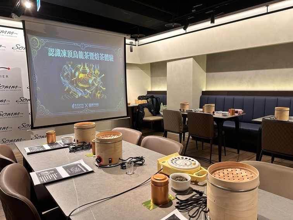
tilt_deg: -6.2
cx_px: 146
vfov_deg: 56.8
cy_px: 110
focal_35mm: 24
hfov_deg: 71.6
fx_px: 203
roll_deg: +0.9
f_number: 1.78
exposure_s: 1/60
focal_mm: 6.86
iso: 200
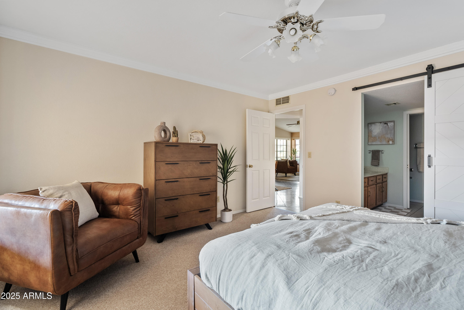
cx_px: 232
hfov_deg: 96.7
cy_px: 155
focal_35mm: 16
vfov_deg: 73.8
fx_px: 206
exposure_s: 30
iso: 100
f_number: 8
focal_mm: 16
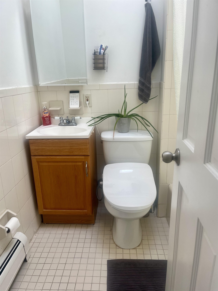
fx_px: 218
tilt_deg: -17.6
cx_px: 109
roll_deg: +2.5
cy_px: 146
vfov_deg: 67.3
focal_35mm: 26
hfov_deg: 53.1
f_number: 1.6
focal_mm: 5.1
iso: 40
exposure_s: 1/257
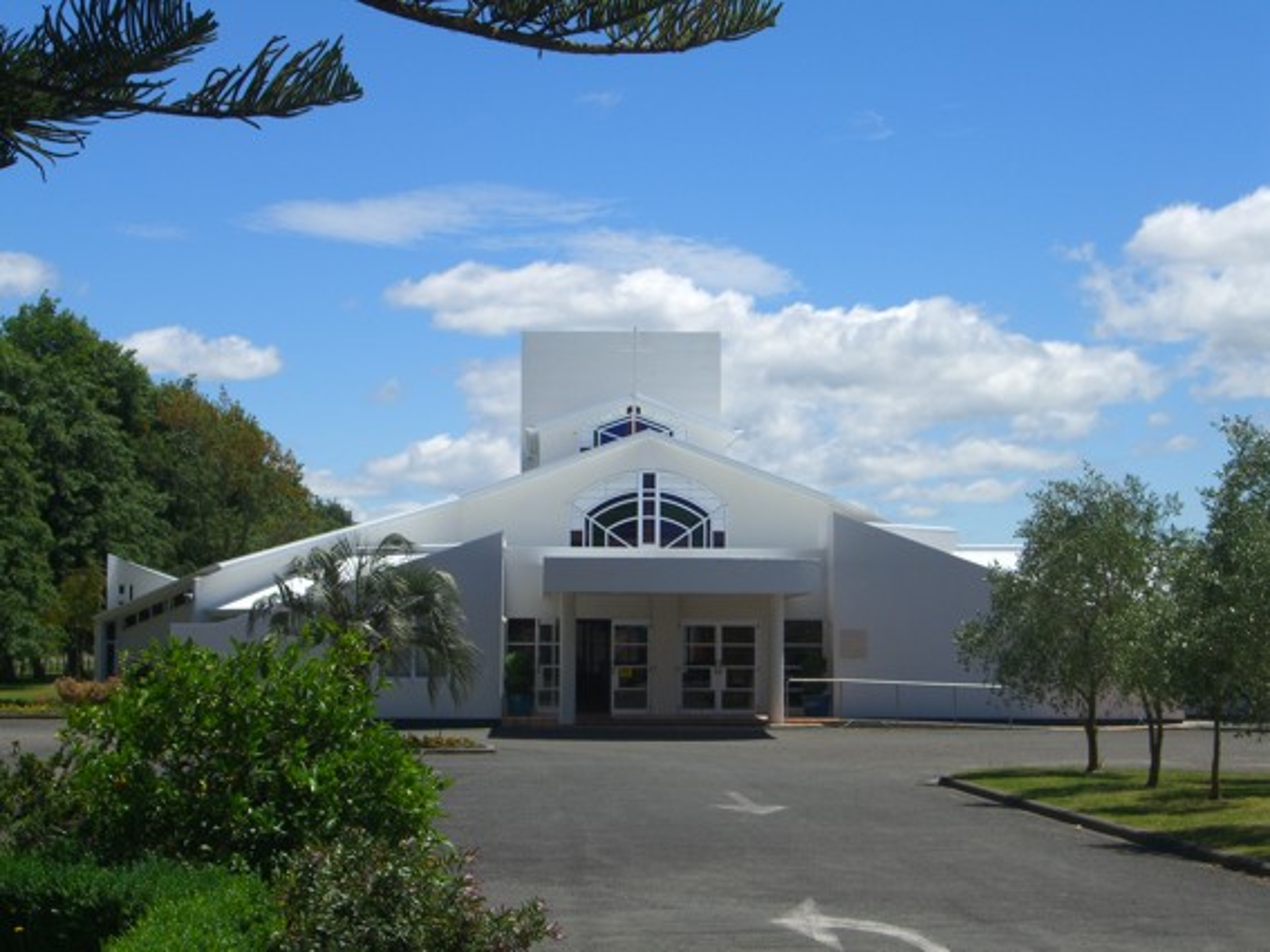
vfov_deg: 21.6
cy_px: 476
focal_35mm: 68
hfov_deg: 28.6
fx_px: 2494
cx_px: 635
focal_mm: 14.2
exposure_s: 1/160
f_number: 11.2
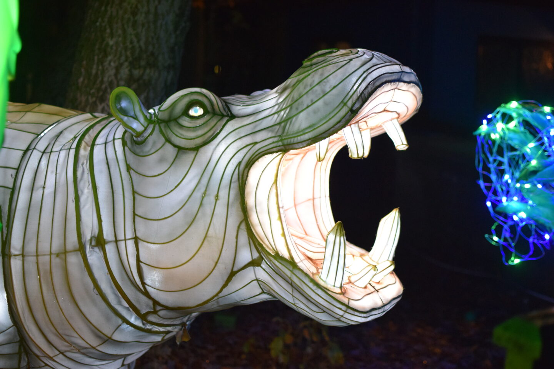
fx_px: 808
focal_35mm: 52
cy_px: 184
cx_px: 277
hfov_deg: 37.9
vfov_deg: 25.8
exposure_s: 1/500
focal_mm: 35
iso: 2000
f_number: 2
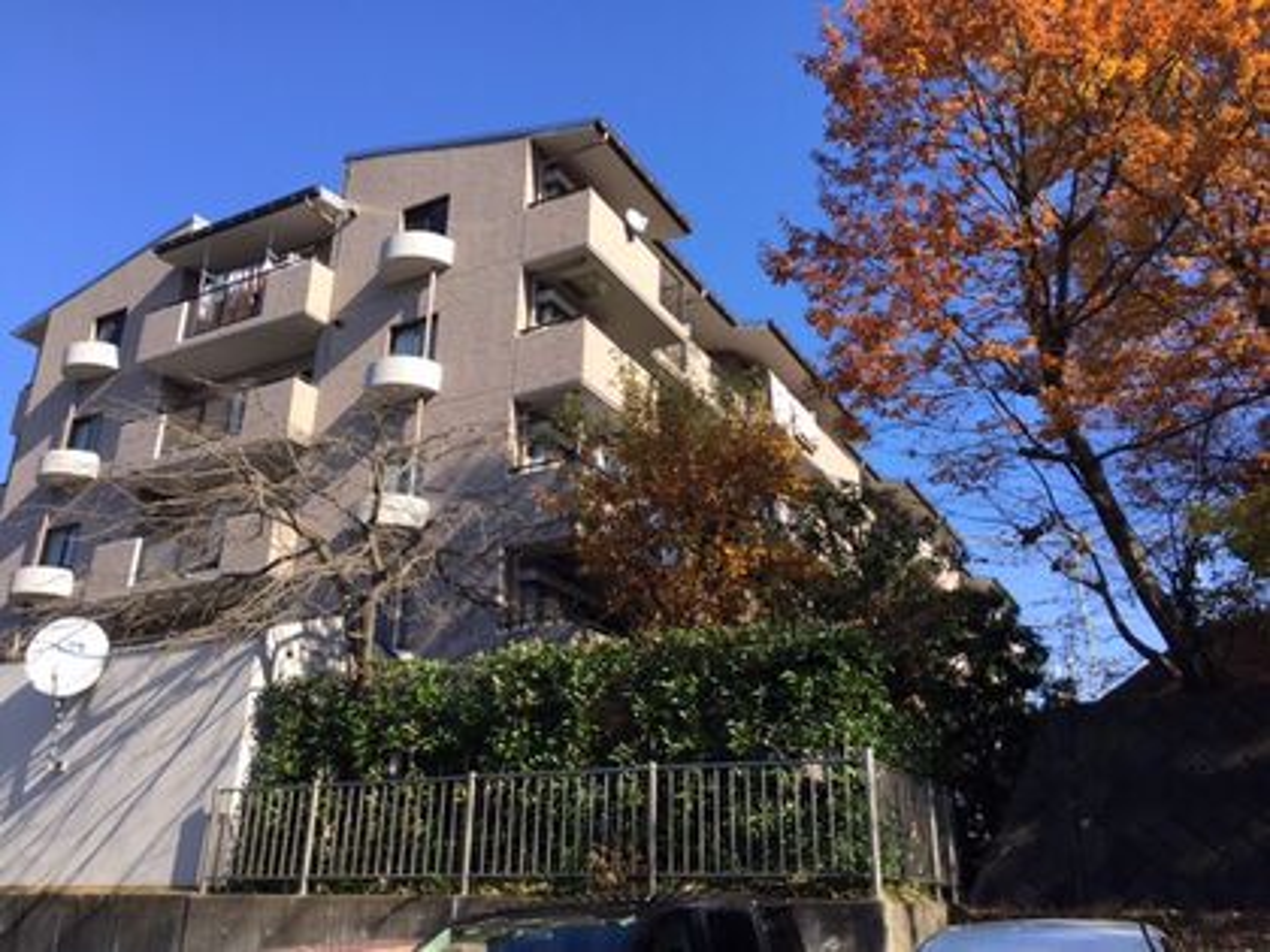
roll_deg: -1.6
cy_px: 476
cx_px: 635
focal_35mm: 29
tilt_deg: +20.6
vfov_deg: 48.2
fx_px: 1064
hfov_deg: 61.7
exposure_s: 1/791
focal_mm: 4.15
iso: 32
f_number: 2.2
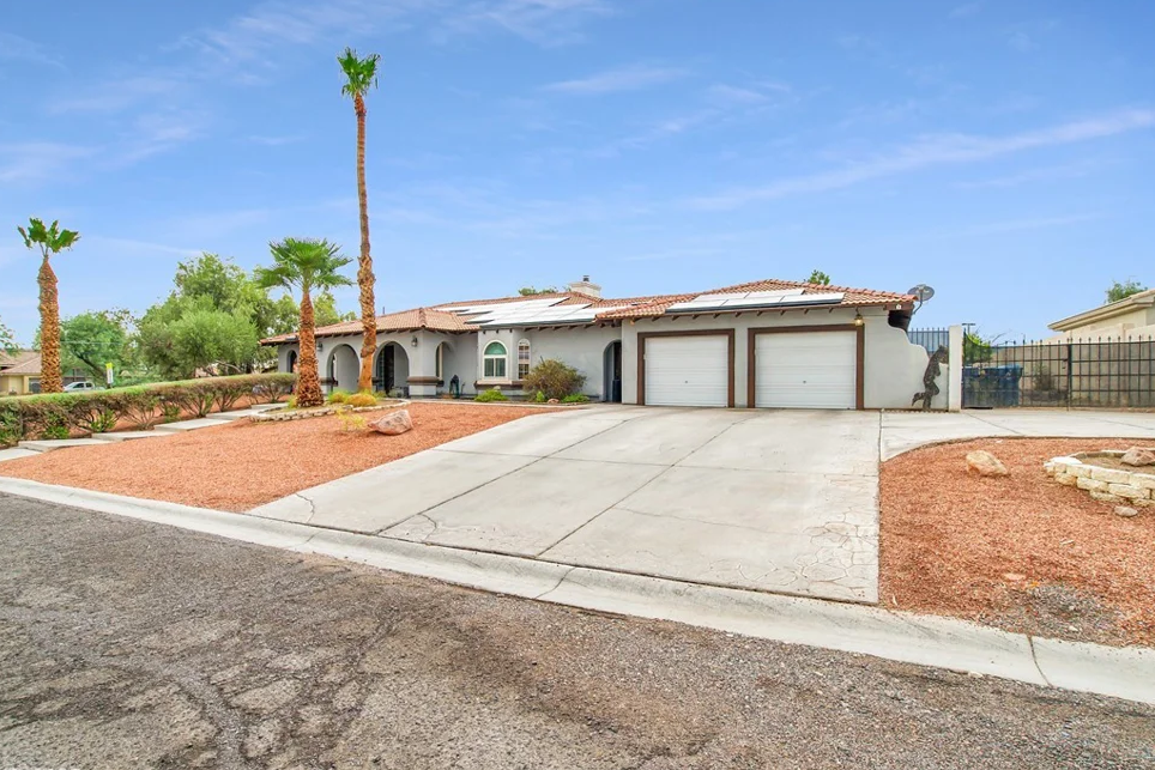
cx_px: 587
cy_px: 392
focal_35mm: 17
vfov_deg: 70.5
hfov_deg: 93.3
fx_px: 545
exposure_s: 1/125
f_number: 10
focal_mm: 16
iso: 500
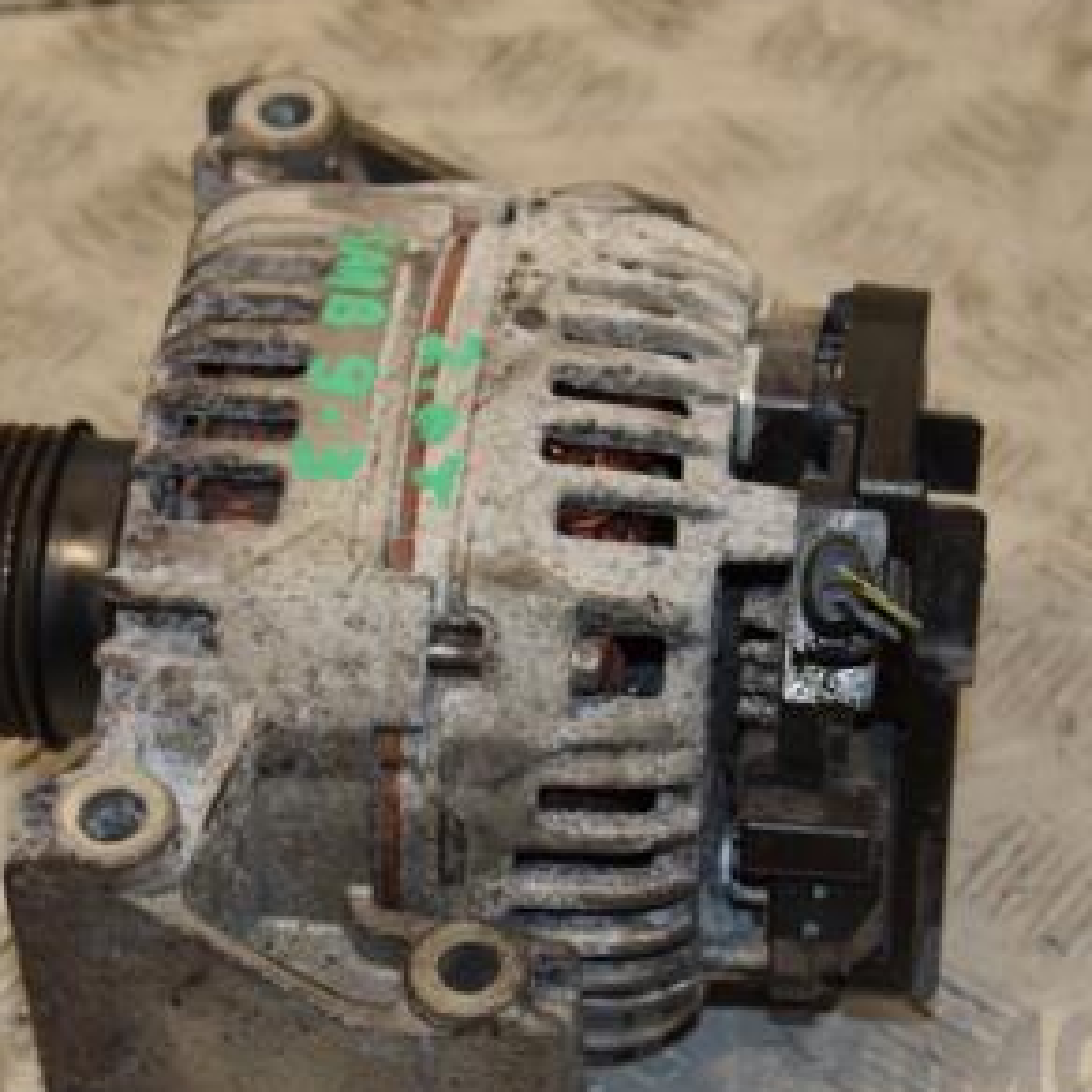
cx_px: 479
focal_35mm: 118
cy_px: 568
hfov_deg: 14.8
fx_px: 4207
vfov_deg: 14.8
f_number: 5.6
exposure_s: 1/200
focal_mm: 45
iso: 800
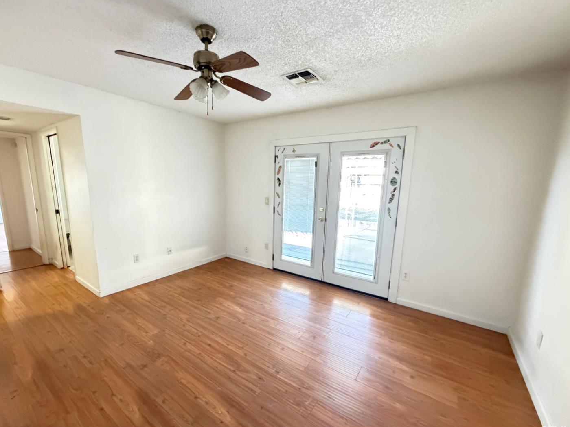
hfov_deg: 98.1
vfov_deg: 81.7
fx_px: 247
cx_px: 273
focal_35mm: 15
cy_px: 225
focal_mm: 2.22
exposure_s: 1/60
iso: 1250
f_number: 2.2
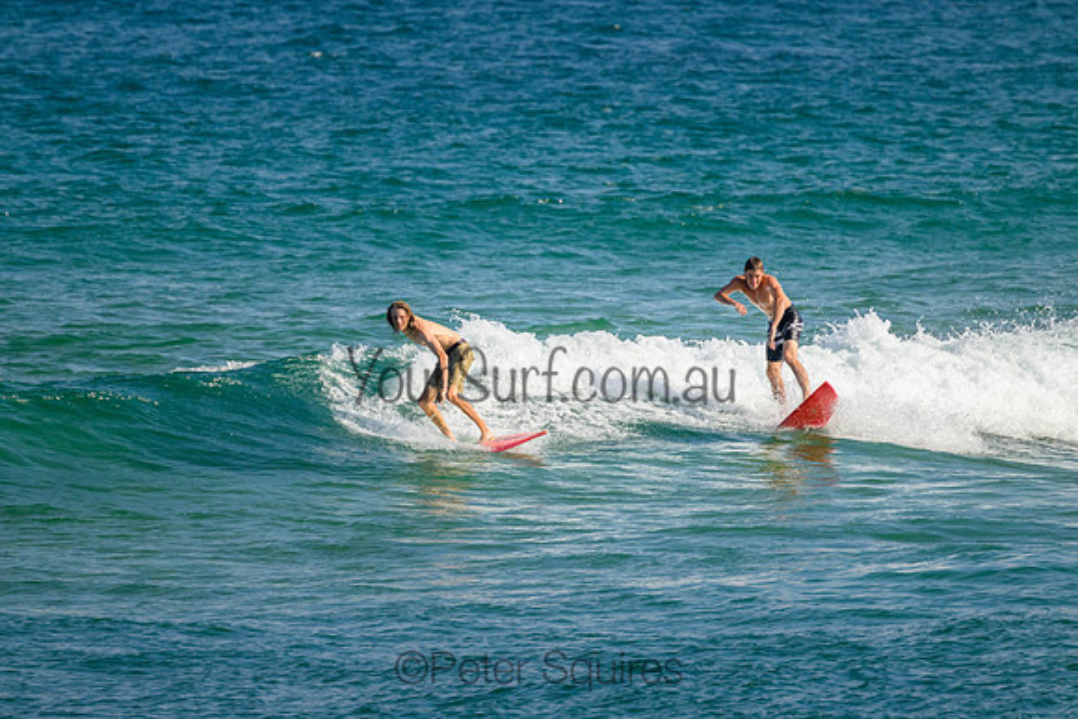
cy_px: 360
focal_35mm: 800
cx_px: 539
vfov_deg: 1.7
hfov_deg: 2.6
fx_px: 23960
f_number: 11
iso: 1250
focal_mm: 800
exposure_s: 1/2000
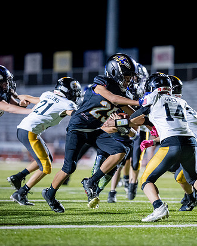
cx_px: 116
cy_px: 139
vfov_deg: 8.5
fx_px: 1653
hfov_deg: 6.8
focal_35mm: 227
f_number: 1.8
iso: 3200
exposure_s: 1/1250
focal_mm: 135
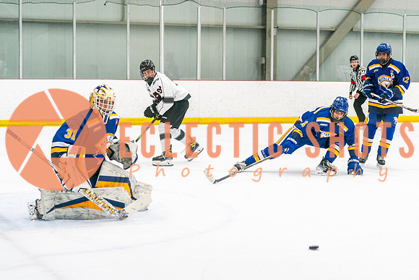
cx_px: 258
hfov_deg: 23.2
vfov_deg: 15.6
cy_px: 131
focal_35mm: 87
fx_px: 1018
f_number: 2.8
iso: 3200
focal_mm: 70
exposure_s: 1/1250
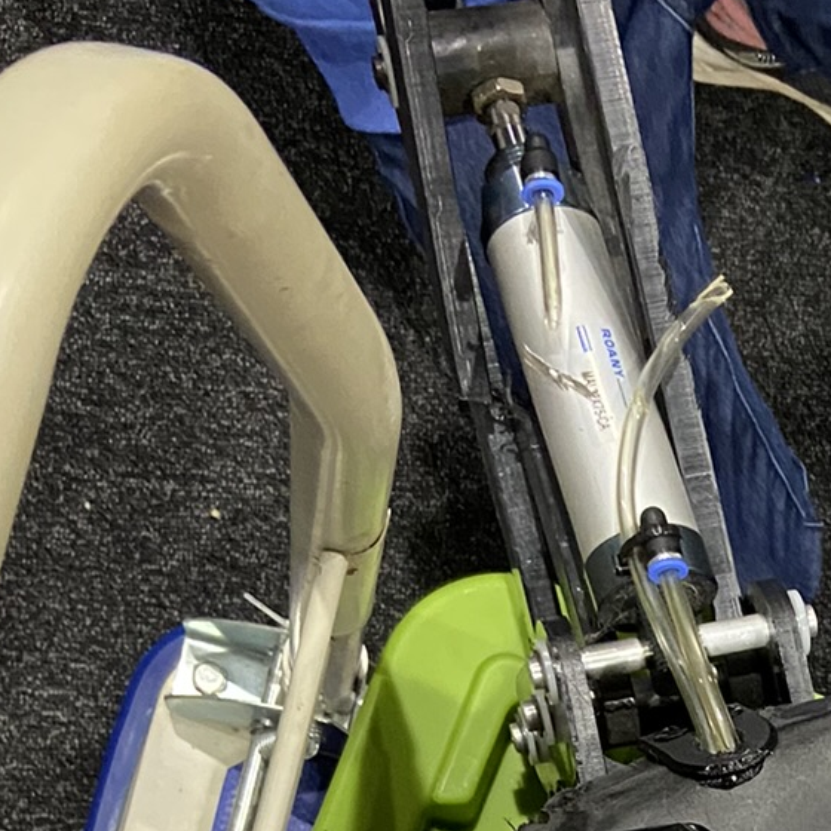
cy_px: 1098
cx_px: 979
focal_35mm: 84
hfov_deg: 19.5
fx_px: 2281
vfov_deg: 19.0
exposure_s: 1/60
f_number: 1.8
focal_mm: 4.25
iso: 400
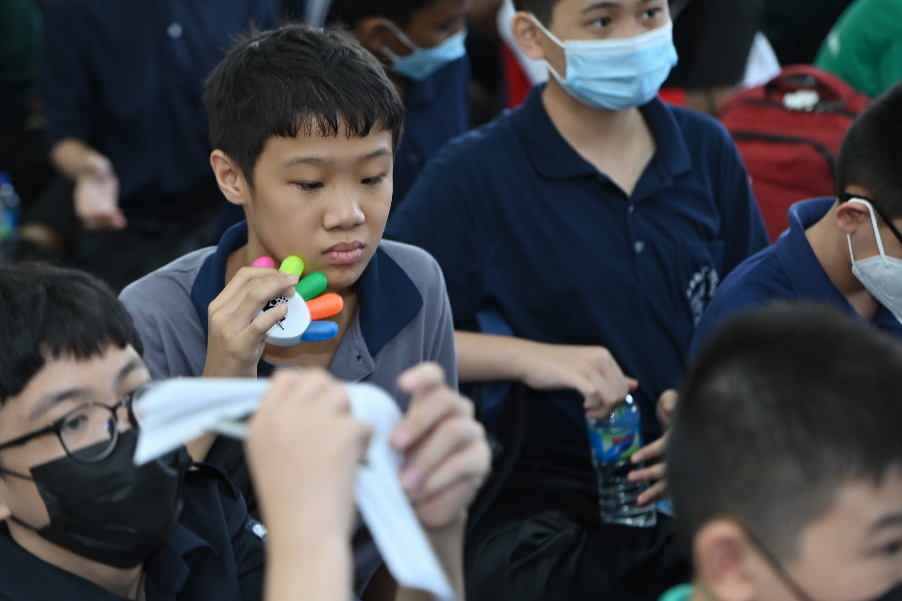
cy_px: 300
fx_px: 3131
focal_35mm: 125
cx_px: 451
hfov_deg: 16.4
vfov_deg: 11.0
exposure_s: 1/125
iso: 1000
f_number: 4
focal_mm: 125
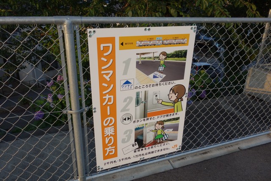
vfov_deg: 46.4
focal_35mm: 28
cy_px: 90
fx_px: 211
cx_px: 136
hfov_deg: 65.5
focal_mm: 10.4
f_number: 5.6
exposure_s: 1/160
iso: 125
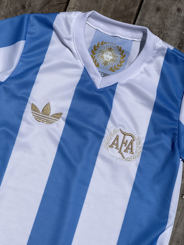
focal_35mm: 64
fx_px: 454
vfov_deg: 30.3
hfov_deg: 22.9
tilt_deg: -80.4
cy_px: 122
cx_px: 92
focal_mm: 7.5
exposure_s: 1/9346
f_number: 2.2
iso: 32
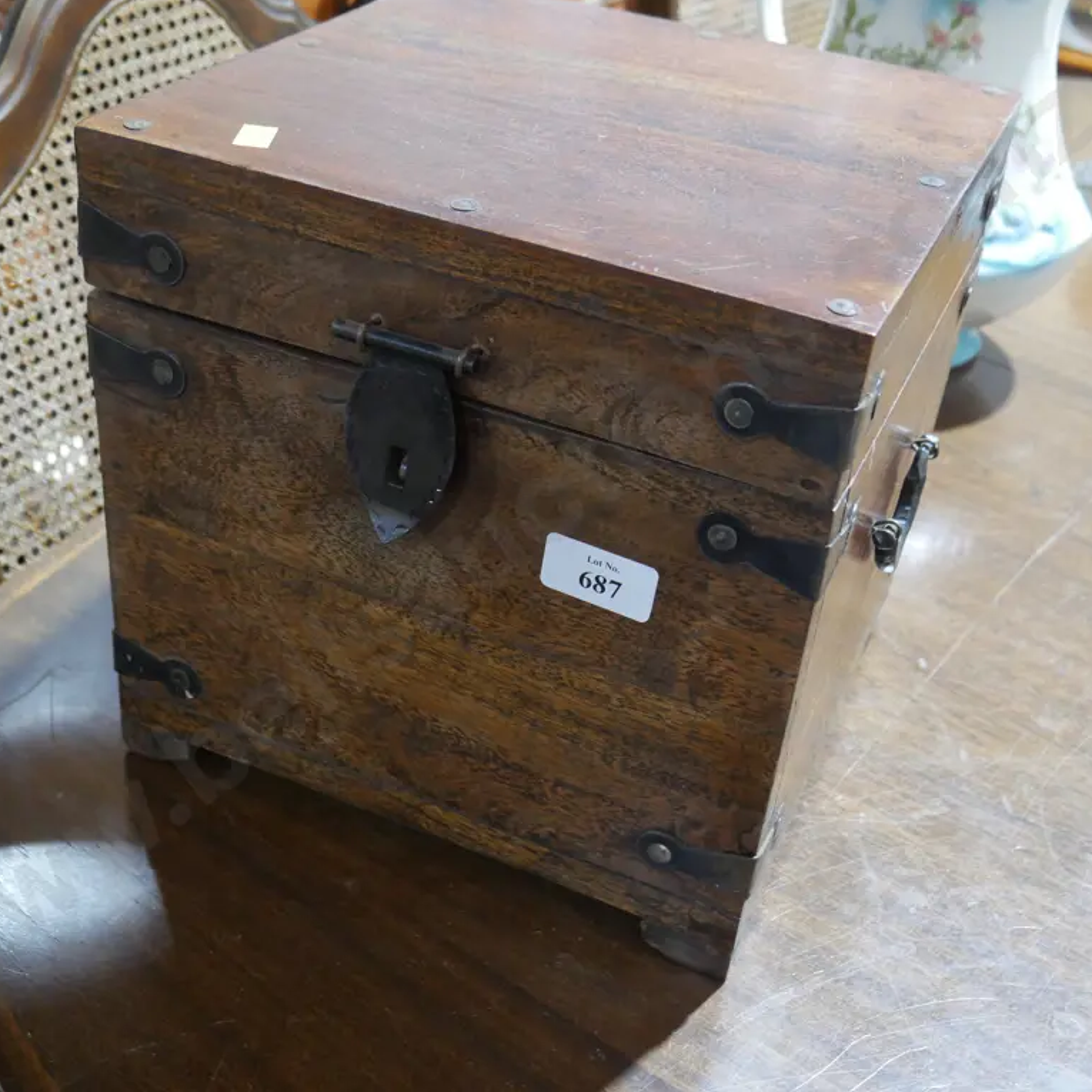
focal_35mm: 45
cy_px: 545
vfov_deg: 37.6
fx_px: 1606
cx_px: 500
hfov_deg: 37.5
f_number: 4.1
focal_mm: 19
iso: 1600
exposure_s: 1/60
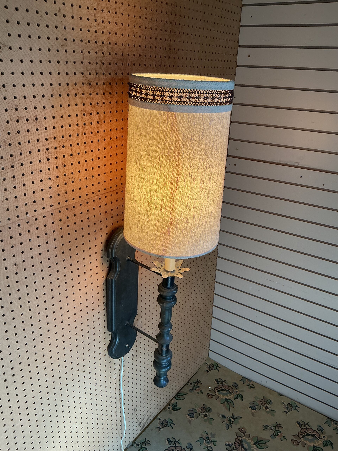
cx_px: 169
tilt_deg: -22.4
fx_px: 378
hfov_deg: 48.2
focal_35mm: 29
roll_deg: -1.7
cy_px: 226
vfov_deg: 61.7
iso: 50
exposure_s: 1/120
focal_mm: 3
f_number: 1.8
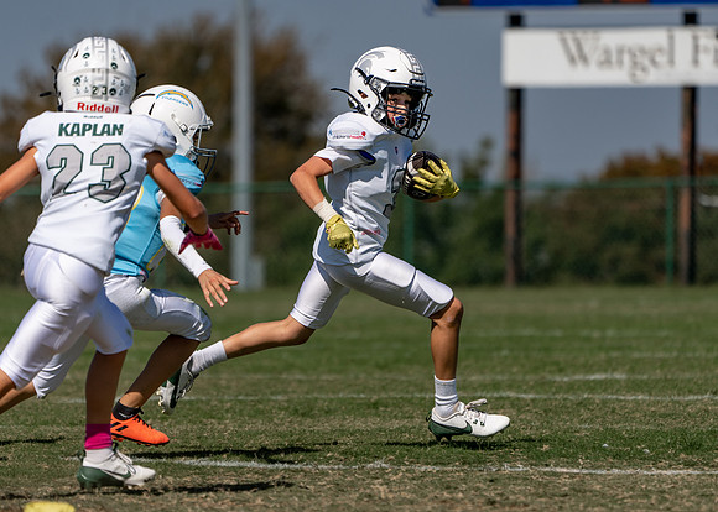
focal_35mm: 474
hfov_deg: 4.3
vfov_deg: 3.0
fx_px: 9668
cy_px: 277
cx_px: 347
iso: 100
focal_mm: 361
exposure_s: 1/1600
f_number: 5.6
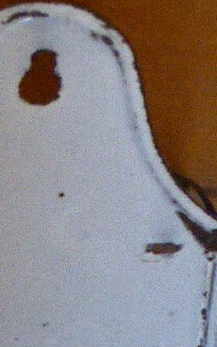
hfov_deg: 3.7
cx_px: 5
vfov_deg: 6.0
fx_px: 3345
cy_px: 179
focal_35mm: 353
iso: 3200
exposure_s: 1/80
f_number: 5.4
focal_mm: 27.6
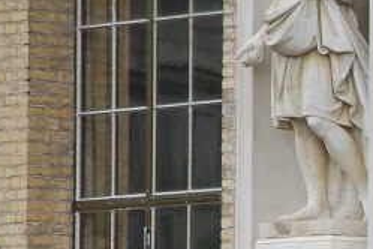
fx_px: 7024
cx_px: 749
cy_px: 280
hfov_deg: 3.0
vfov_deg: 2.0
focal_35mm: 678
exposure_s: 1/200
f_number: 5.6
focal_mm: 110
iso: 400
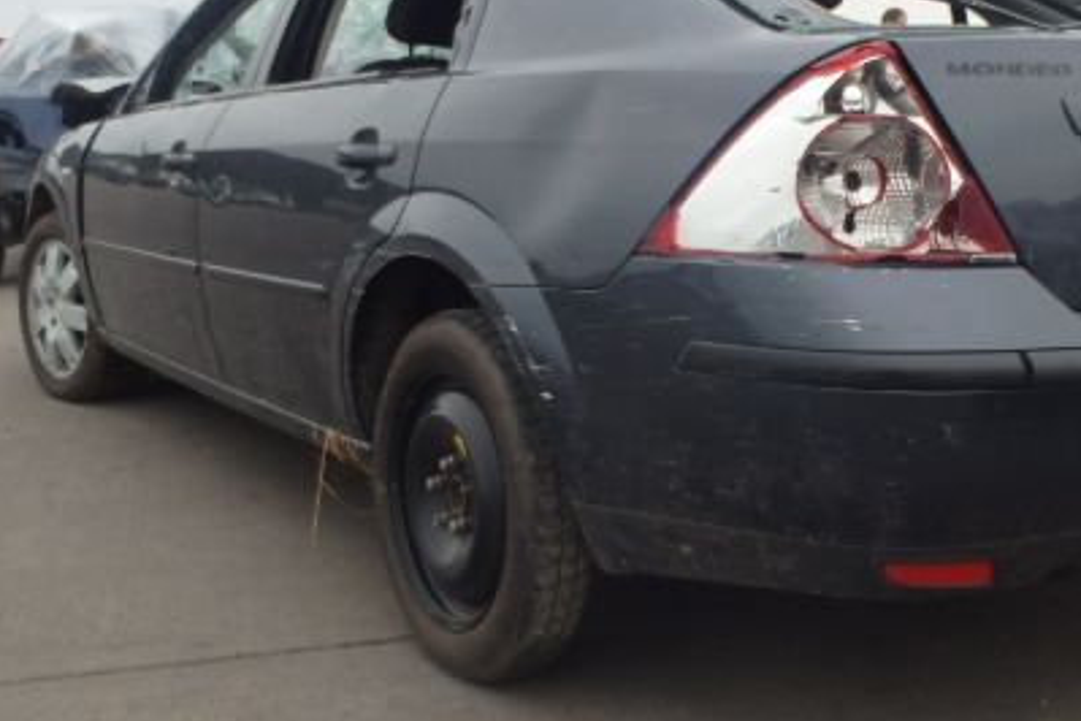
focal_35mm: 50
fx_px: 1501
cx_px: 691
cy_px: 244
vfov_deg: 26.8
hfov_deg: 39.3
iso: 125
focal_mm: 5.4
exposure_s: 1/250
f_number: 4.1
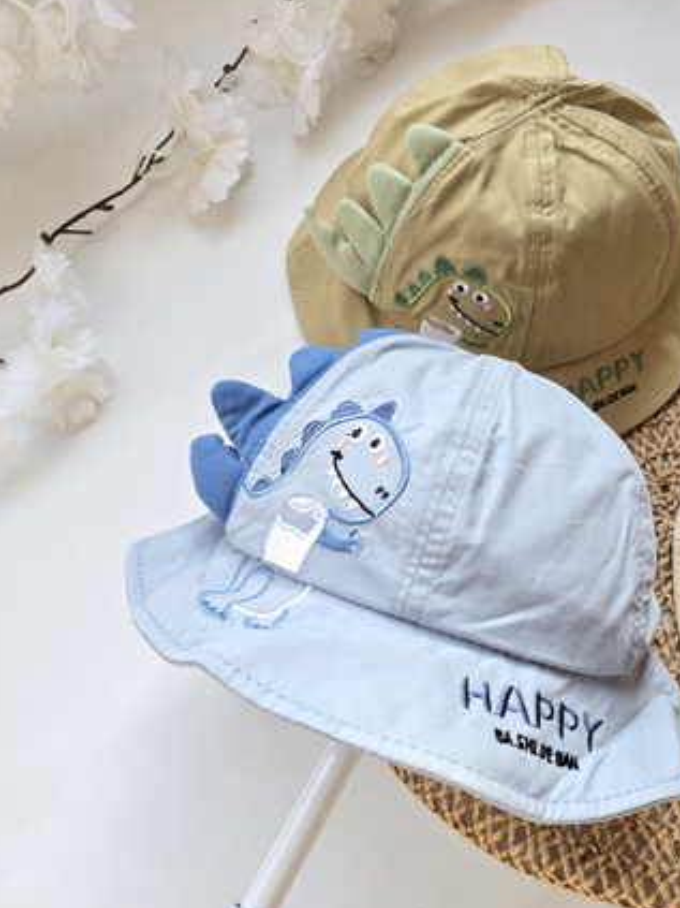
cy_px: 548
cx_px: 412
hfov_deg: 47.9
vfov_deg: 61.1
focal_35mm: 29
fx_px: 760
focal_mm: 6.3
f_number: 1.7
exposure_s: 1/180
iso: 64
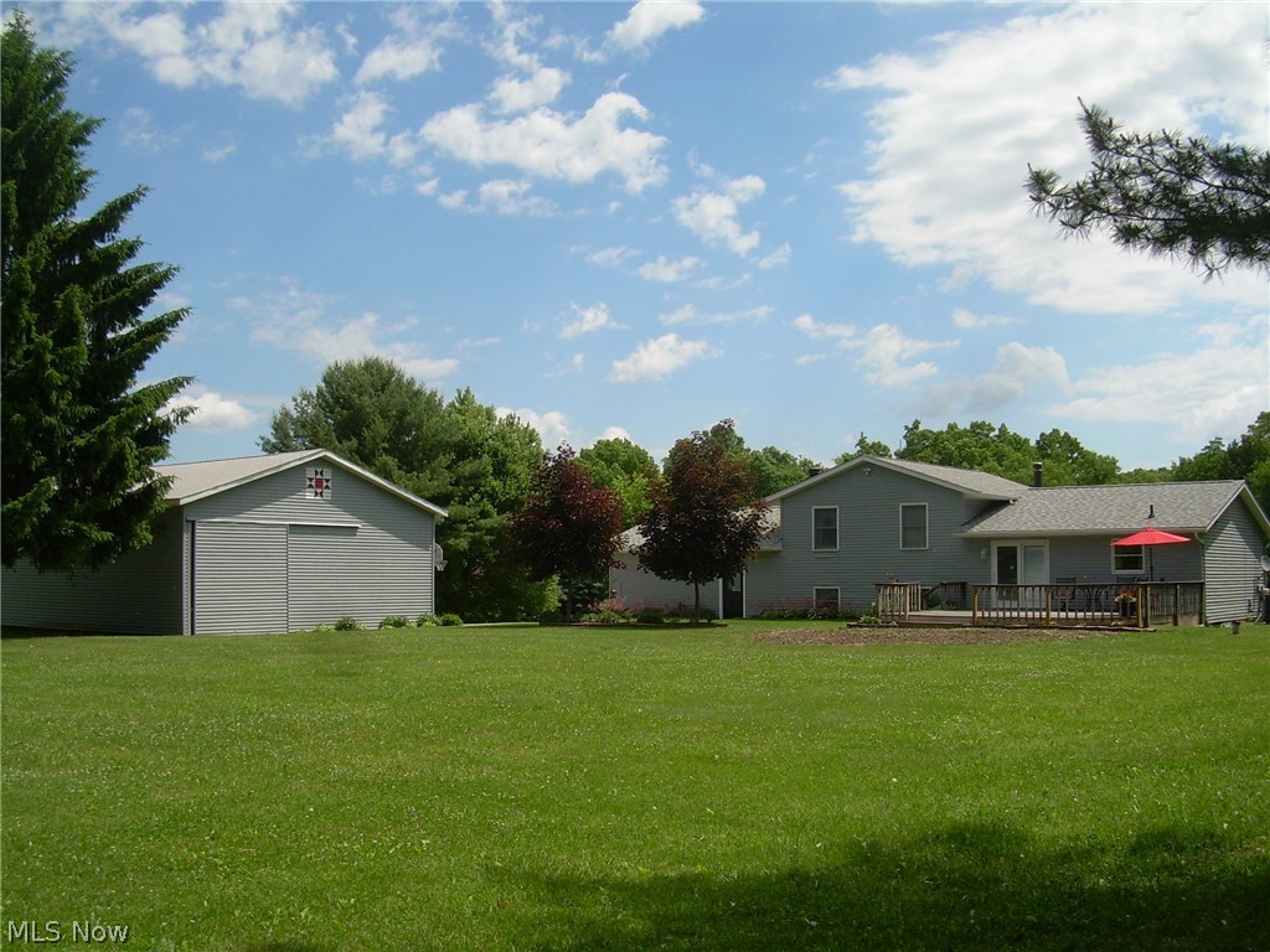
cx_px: 635
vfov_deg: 37.7
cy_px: 476
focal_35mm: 38
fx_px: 1394
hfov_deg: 49.0
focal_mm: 6.3
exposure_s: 1/546
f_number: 4.6
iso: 50
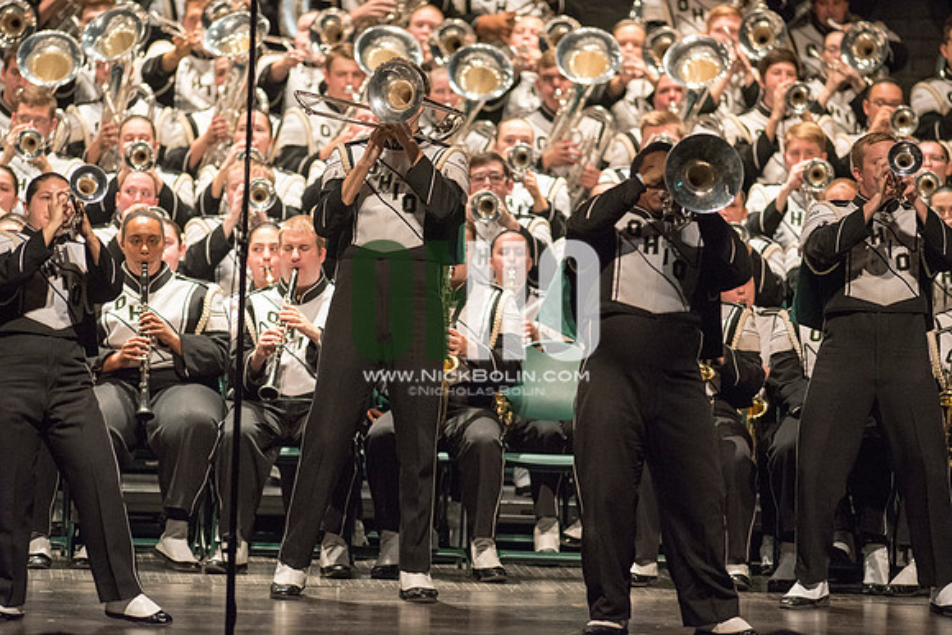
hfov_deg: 6.9
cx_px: 476
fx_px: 7935
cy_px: 318
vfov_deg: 4.6
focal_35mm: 300
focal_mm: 300
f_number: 2.8
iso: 4000
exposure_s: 1/500
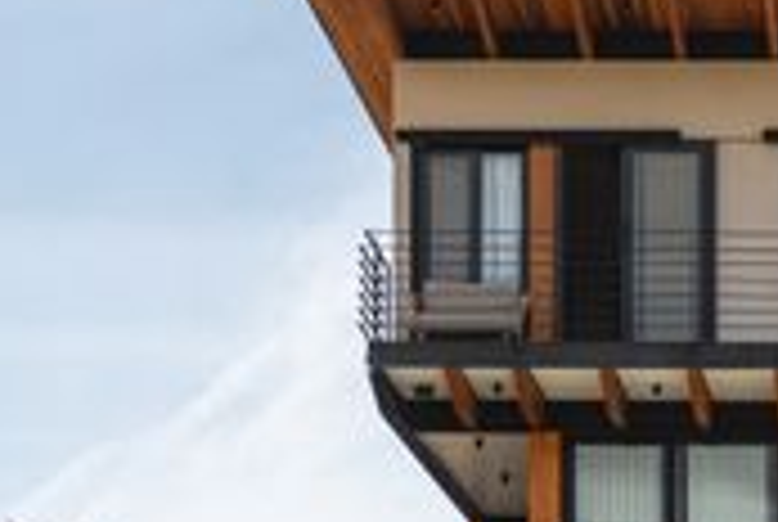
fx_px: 3853
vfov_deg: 7.7
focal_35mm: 178
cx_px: 940
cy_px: 238
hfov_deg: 11.3
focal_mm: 70
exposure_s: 1/100
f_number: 10
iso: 100
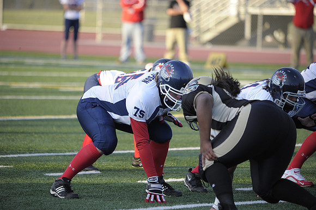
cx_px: 158
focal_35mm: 380
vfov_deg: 3.6
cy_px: 105
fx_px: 3334
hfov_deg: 5.4
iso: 2200
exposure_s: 1/1000
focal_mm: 380
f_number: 6.3
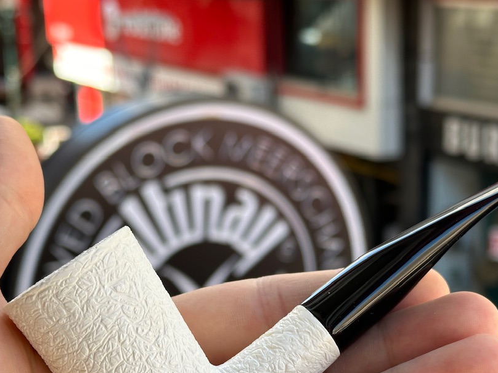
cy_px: 281
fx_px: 1093
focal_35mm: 76
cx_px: 256
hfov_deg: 25.7
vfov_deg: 19.2
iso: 64
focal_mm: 6.86
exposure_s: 1/478
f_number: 1.78
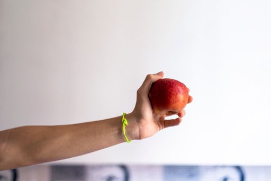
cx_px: 136
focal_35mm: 50
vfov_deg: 27.0
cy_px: 90
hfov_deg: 39.6
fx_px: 377
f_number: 2
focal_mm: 50
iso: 400
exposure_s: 1/320
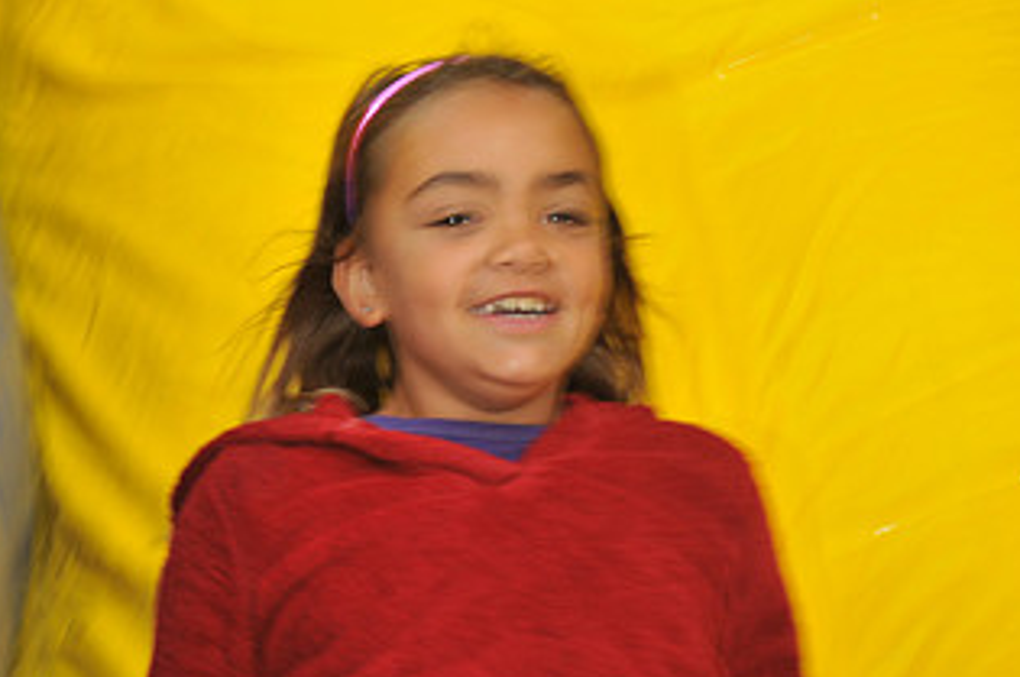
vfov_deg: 8.0
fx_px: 4838
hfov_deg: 12.0
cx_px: 683
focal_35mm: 171
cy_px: 594
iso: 200
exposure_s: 1/60
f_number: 8
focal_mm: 62
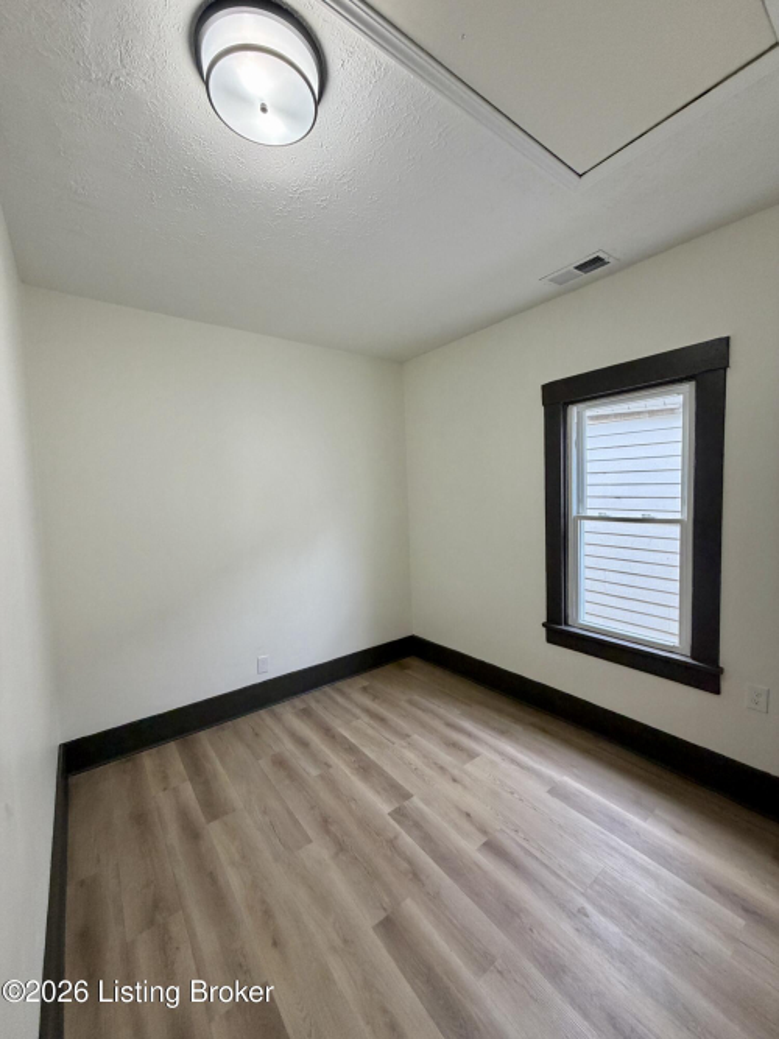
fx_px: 420
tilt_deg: -3.2
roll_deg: +4.0
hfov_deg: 85.7
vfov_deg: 102.1
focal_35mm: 14
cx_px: 390
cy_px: 520
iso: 250
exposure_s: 1/120
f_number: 2.2
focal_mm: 2.22
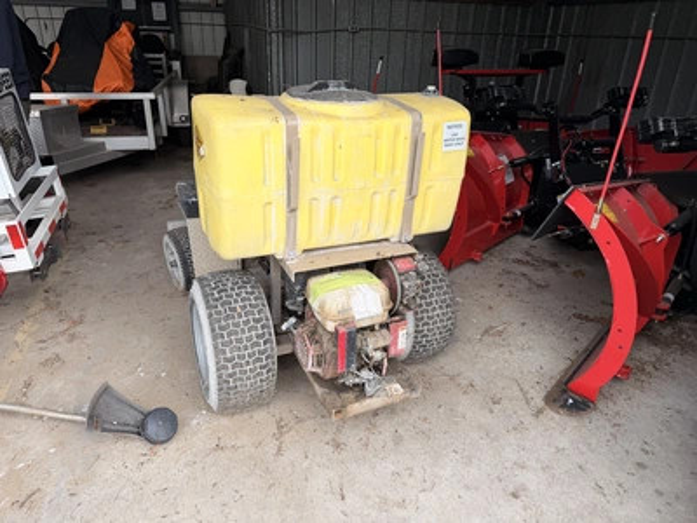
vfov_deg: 56.8
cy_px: 262
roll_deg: -2.7
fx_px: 483
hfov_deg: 71.6
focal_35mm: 24
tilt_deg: -20.8
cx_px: 348
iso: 64
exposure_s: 1/187
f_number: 1.78
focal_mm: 6.76
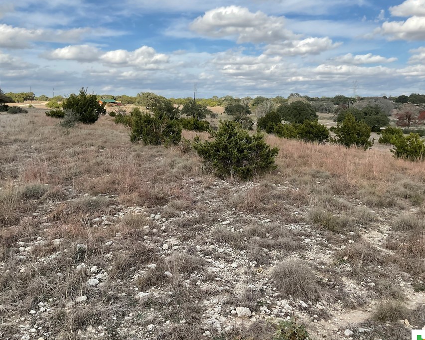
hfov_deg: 52.8
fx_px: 428
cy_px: 164
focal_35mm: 34
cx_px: 231
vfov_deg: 43.3
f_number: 1.8
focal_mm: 3
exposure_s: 1/1984
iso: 16
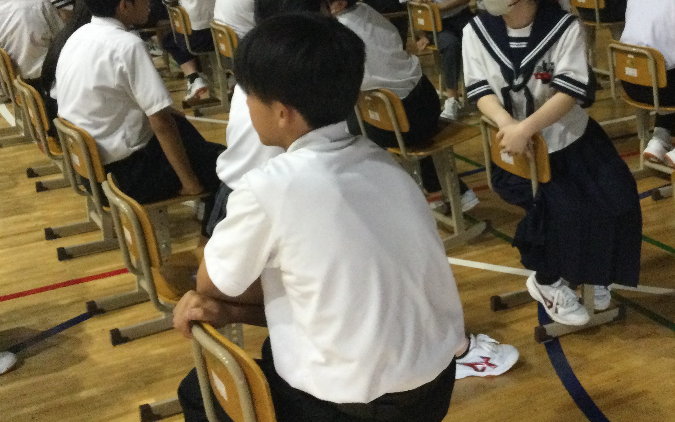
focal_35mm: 53
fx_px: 975
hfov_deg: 38.0
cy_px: 87
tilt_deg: -14.9
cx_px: 407
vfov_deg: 24.1
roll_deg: +0.3
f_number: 2.4
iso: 250
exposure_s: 1/30
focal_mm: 3.3
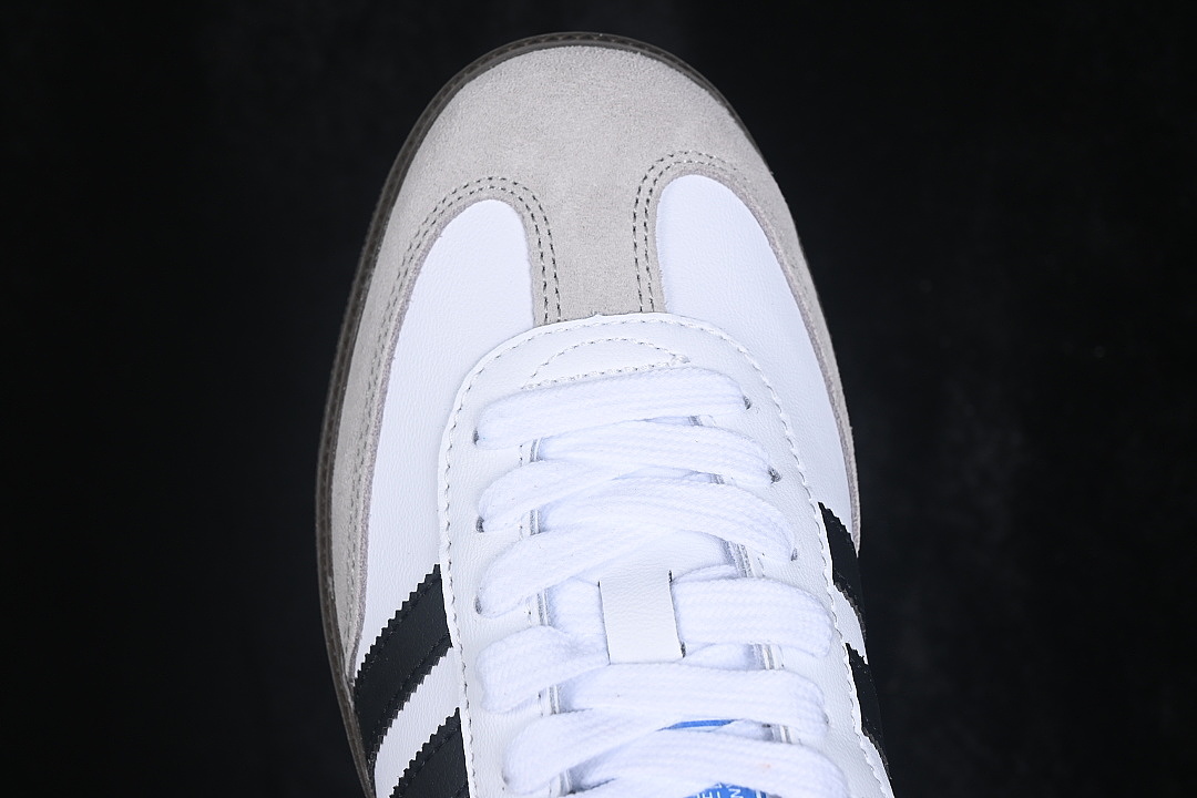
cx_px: 598
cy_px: 399
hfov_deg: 27.0
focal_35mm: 75
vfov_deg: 18.2
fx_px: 2494
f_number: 7.1
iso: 160
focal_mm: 50
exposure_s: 1/80
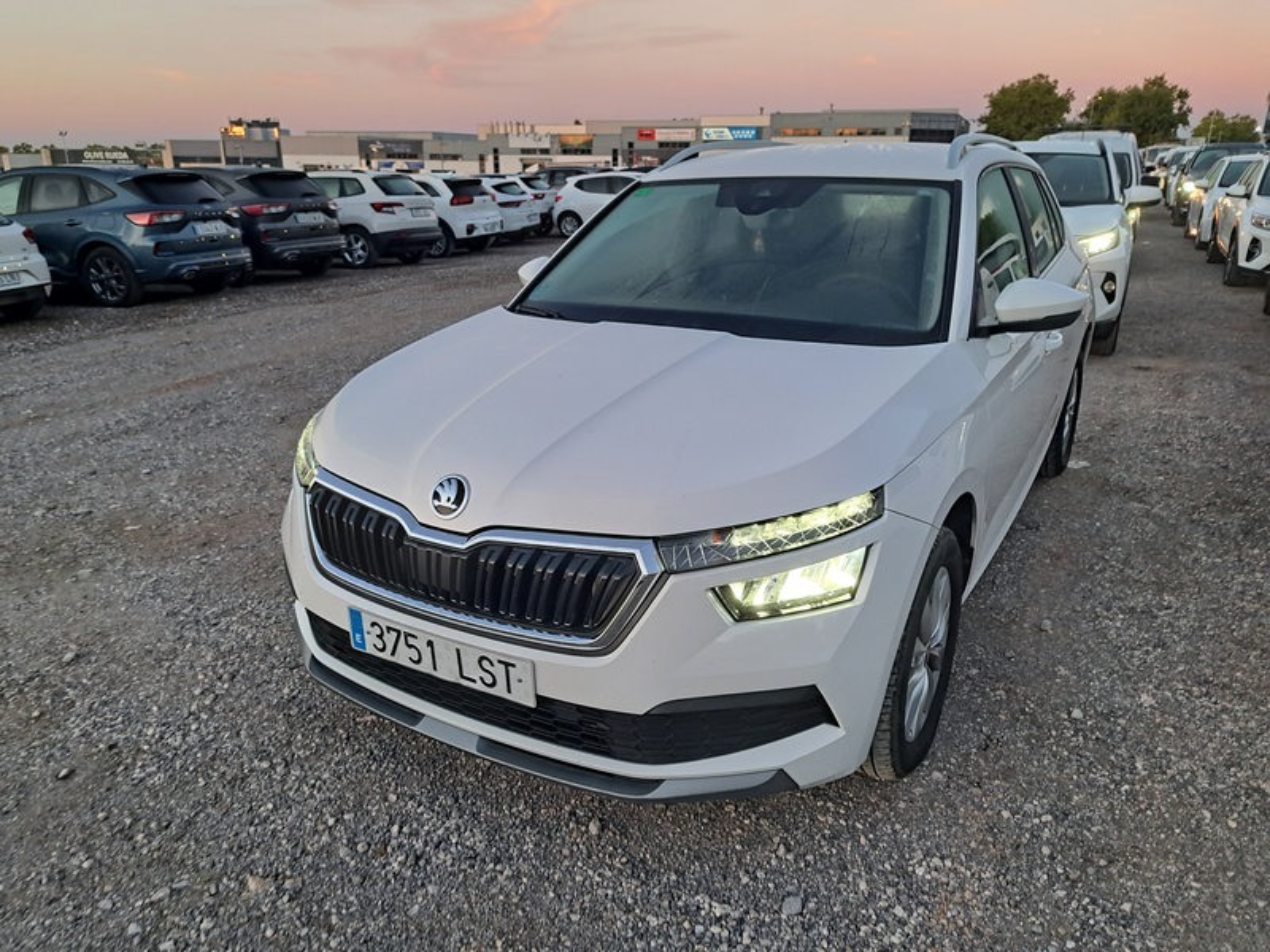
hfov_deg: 71.6
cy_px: 476
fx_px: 881
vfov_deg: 56.8
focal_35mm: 24
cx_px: 635
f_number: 1.8
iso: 80
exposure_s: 1/50
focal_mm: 5.23
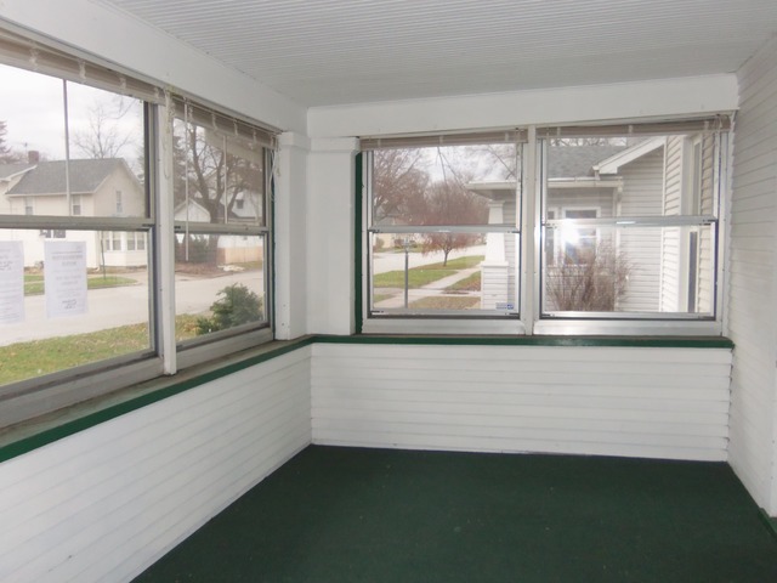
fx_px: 628
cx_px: 388
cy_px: 292
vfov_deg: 49.7
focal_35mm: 28
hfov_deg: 63.4
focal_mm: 5.1
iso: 200
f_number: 3.9
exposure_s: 1/40
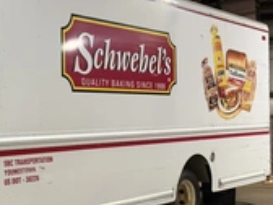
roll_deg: +1.4
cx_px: -16
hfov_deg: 30.7
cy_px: 137
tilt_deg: +0.3
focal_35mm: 57
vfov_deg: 25.5
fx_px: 450
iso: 400
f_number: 1.78
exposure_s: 1/60
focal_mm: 6.76
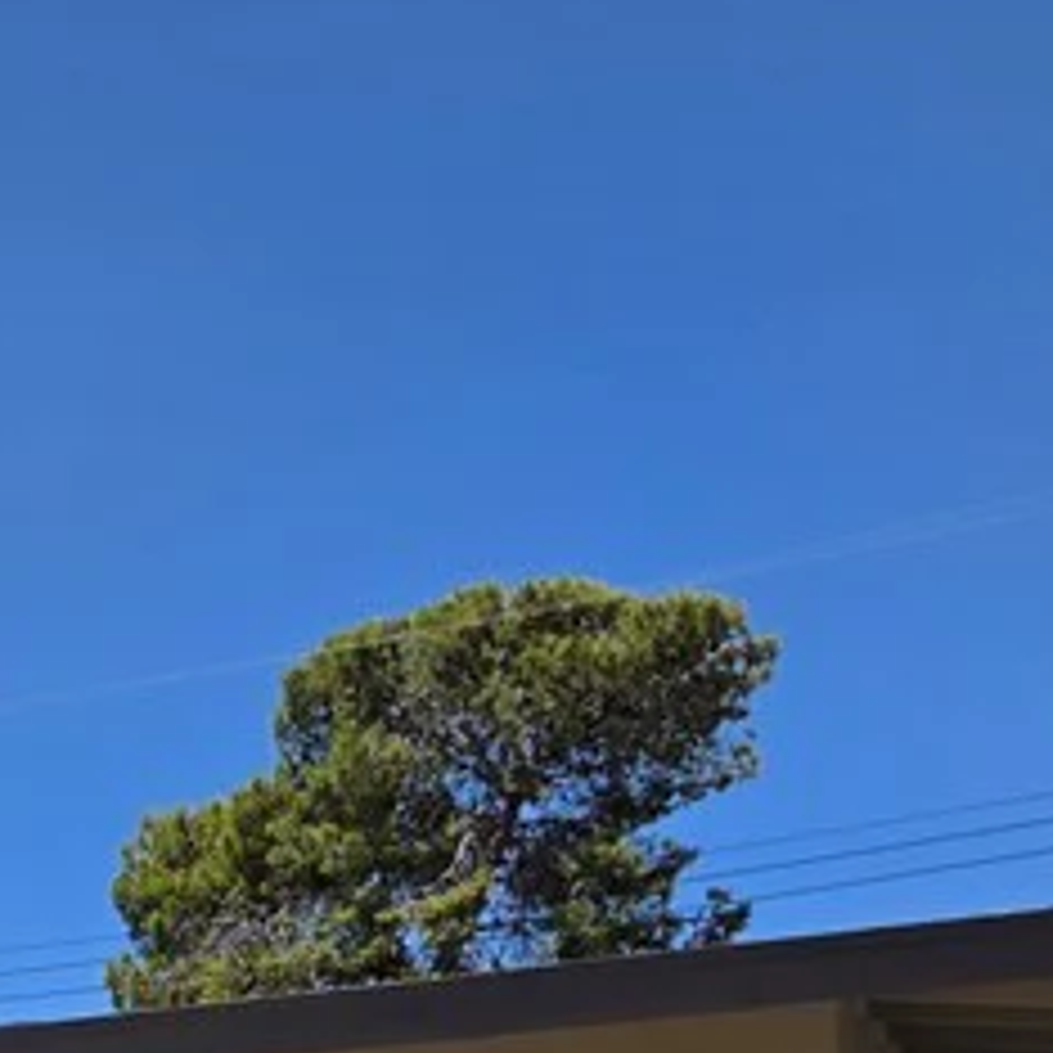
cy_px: 1534
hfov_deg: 16.4
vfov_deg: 17.7
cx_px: -832
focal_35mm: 89
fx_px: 3063
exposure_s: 1/6743
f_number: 1.8
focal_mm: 5.4
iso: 80
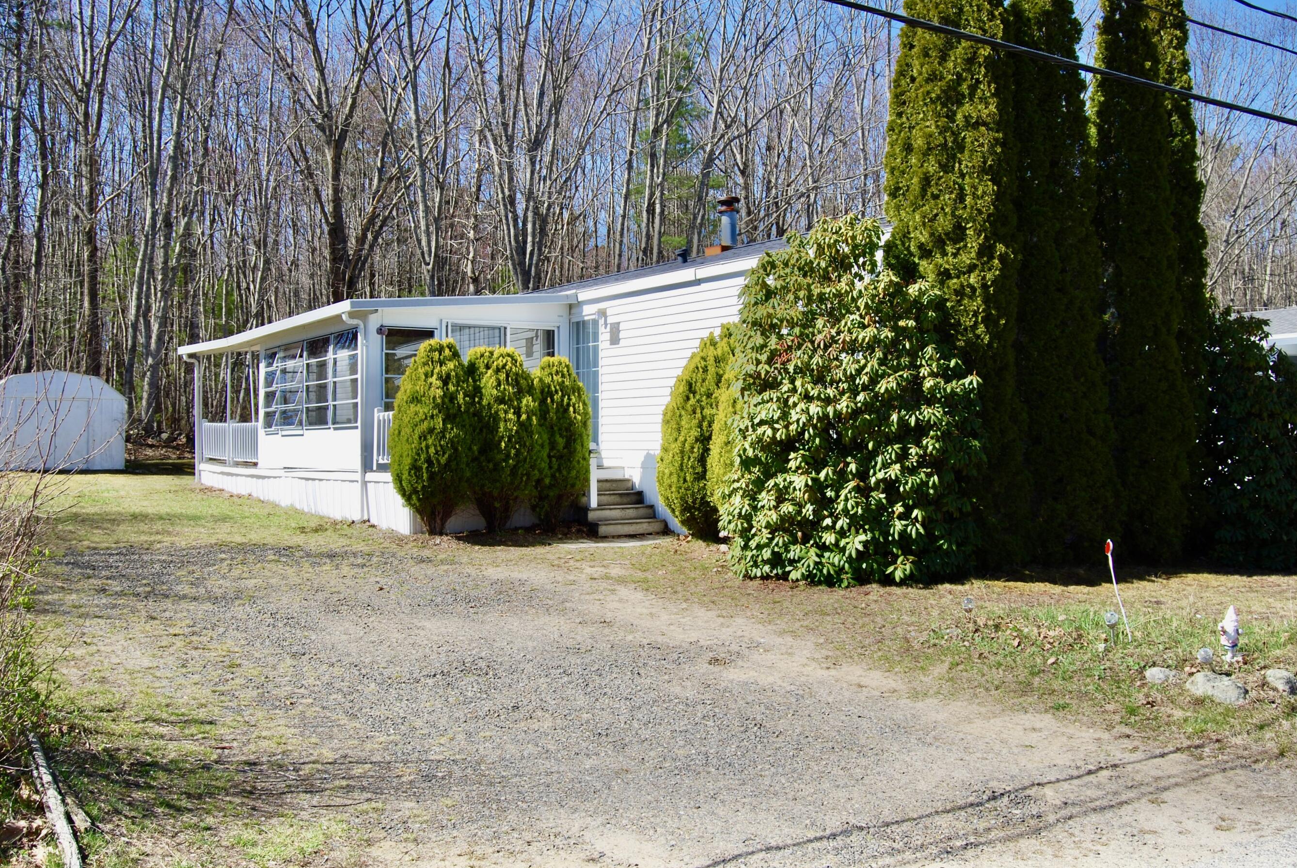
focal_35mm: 37
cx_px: 634
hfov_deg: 51.8
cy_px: 394
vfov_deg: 36.0
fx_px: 1335
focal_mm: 22
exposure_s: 1/200
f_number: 9
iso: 100
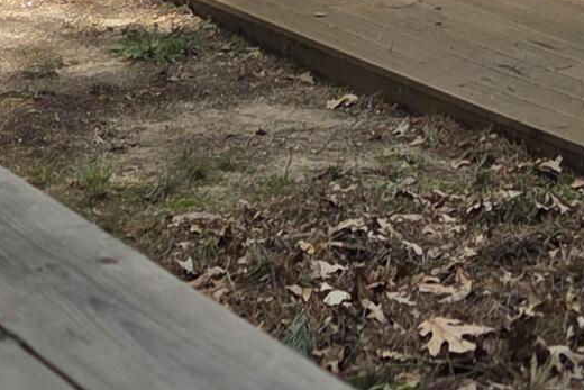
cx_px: 513
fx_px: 2239
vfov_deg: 9.1
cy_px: -493
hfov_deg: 14.7
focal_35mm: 138
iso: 80
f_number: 1.8
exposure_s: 1/4365
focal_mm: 5.4
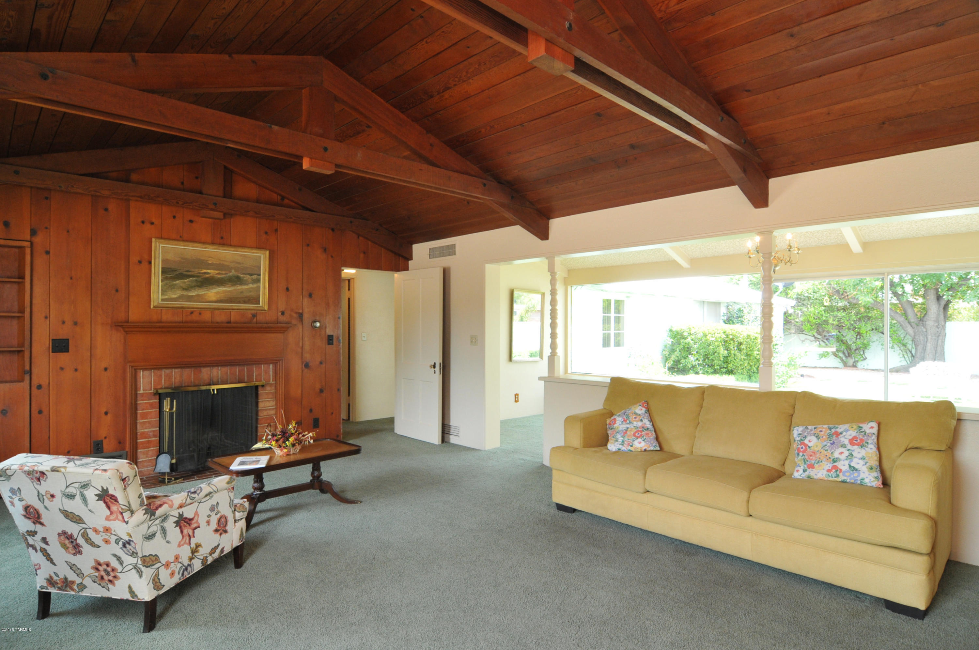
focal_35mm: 18
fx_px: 489
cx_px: 490
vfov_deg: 67.2
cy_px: 325
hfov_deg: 90.1
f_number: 6.3
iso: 640
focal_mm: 12
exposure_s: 1/30
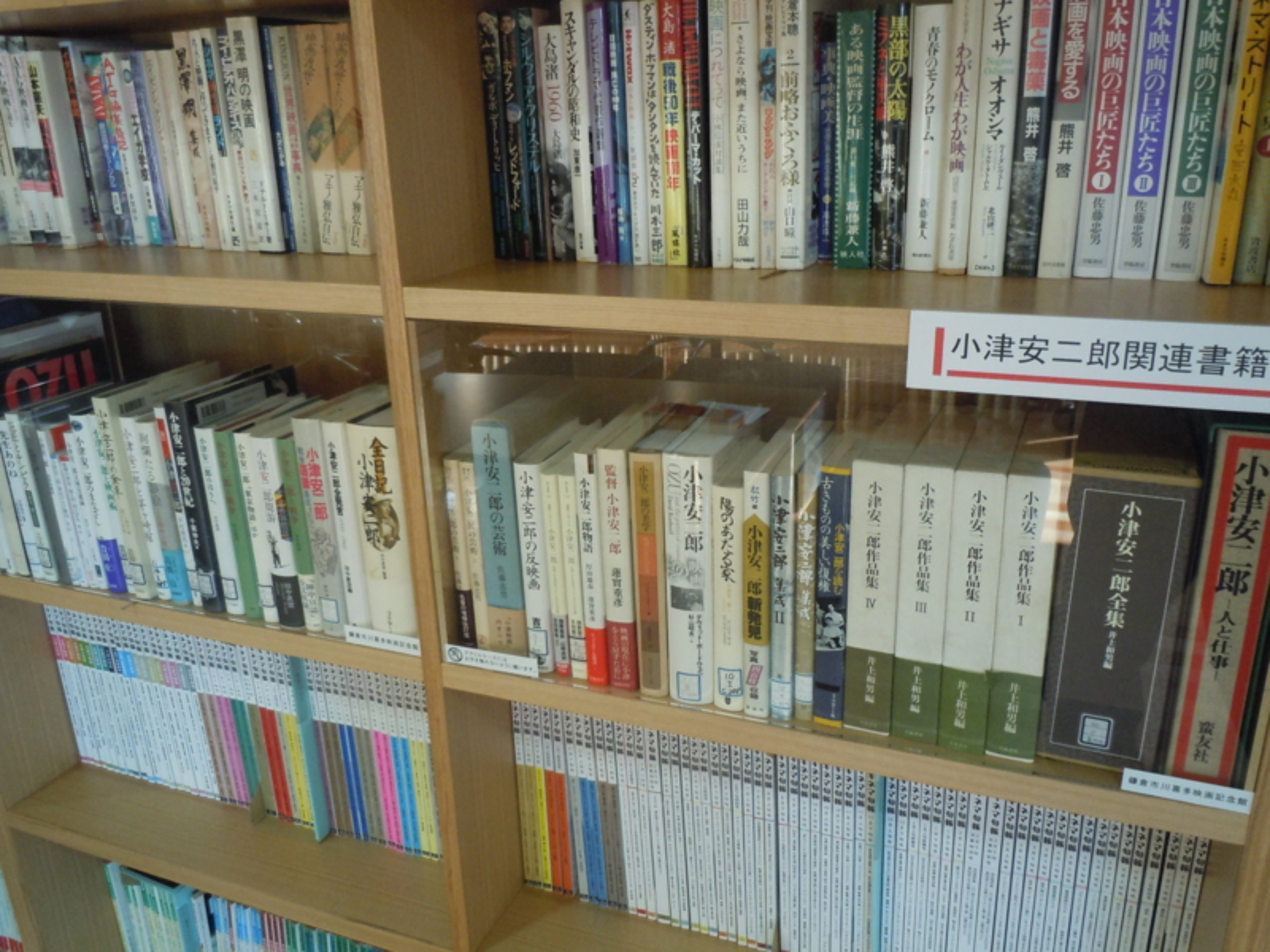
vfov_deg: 49.7
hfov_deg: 63.4
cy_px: 476
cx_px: 635
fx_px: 1027
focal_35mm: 28
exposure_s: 1/50
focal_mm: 5
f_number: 3.7
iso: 400
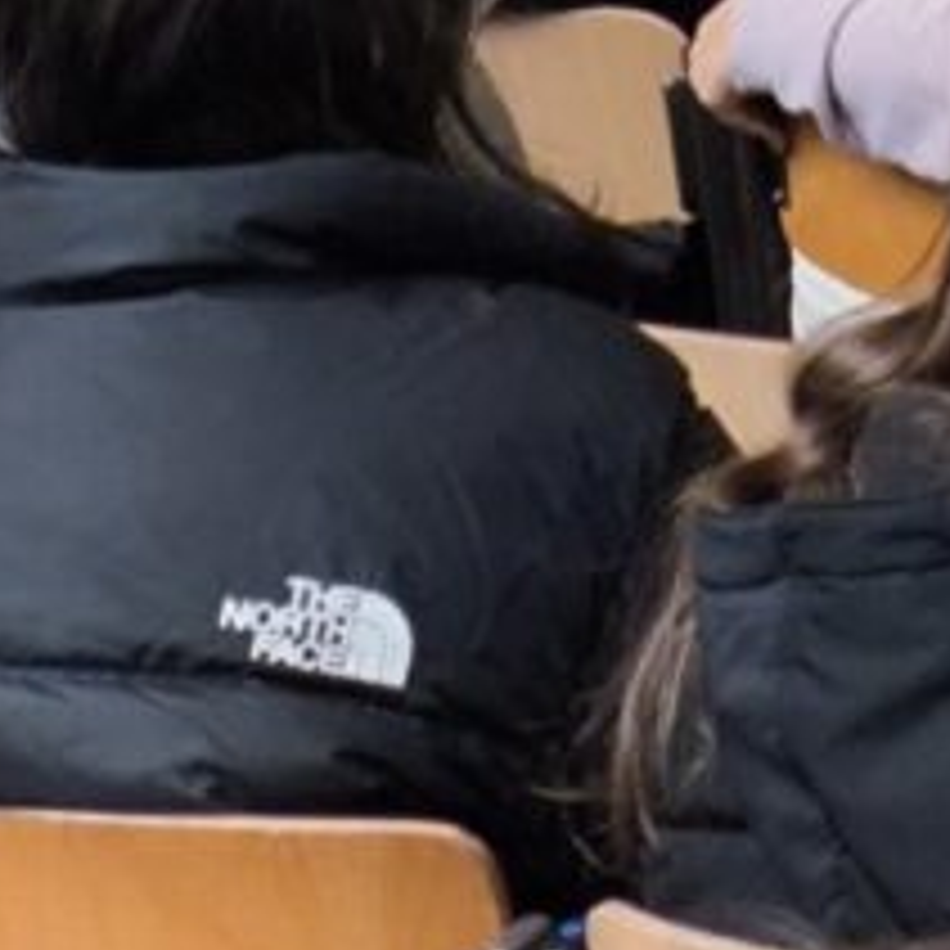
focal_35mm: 215
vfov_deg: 7.9
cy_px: -579
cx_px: 2116
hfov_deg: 7.7
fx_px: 6676
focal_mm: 4.71
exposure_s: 1/33.3
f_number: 1.7
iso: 250
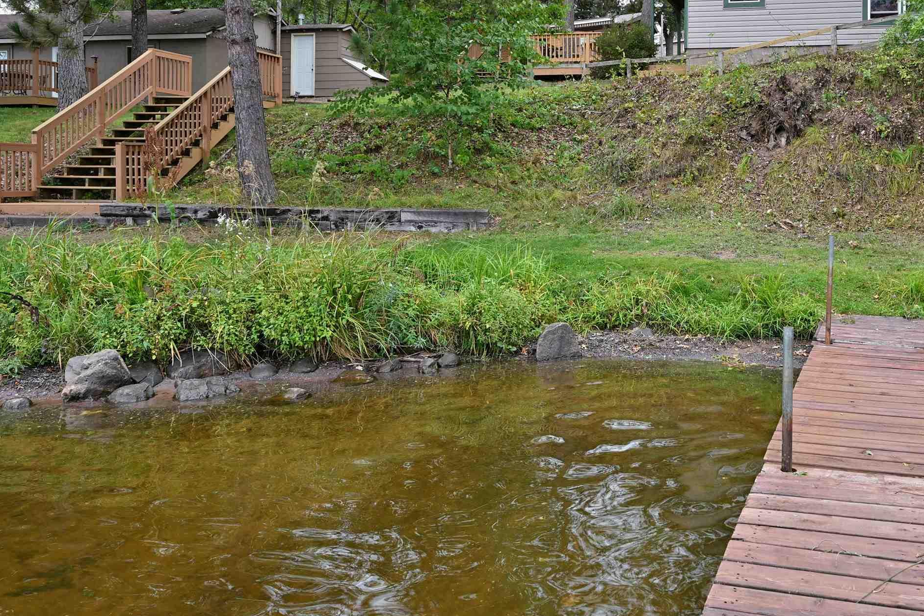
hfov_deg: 57.3
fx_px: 796
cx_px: 690
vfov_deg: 41.4
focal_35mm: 31
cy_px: 172
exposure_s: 1/400
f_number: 5.6
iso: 250
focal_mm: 19
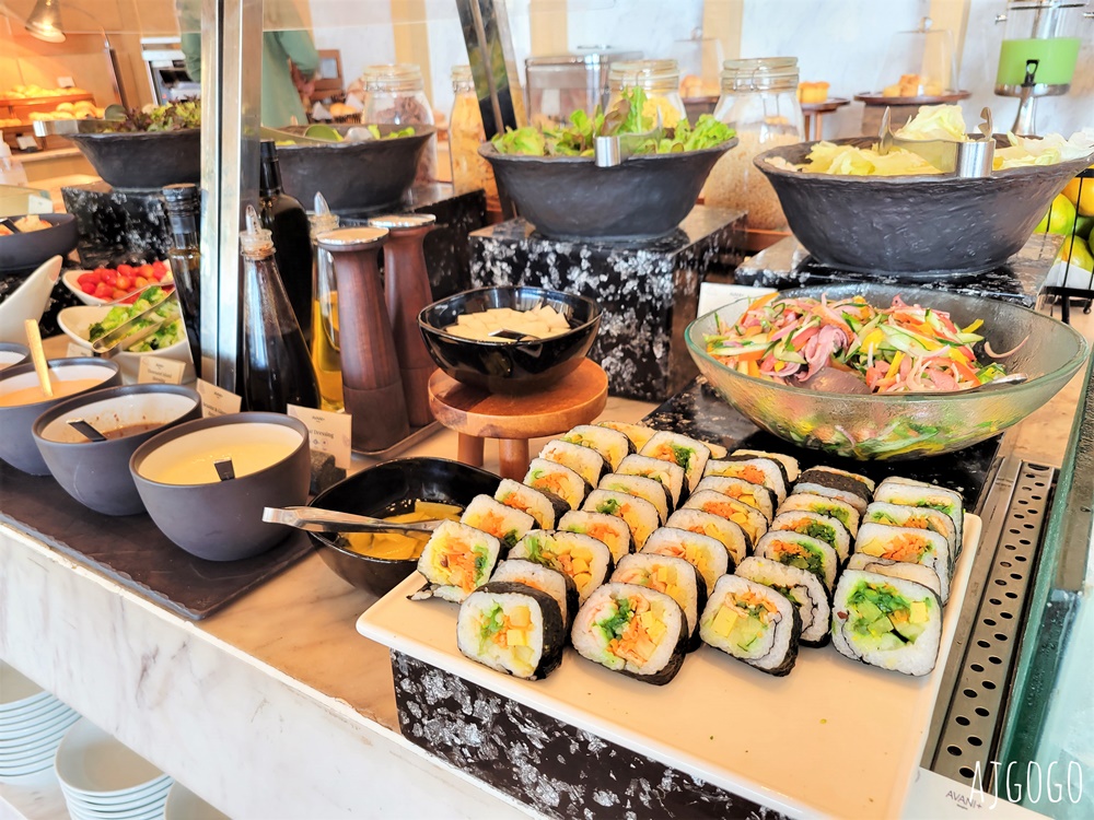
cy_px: 410
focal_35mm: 26
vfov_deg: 53.1
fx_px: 822
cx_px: 547
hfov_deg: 67.3
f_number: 1.8
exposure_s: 1/50
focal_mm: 5.4
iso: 64
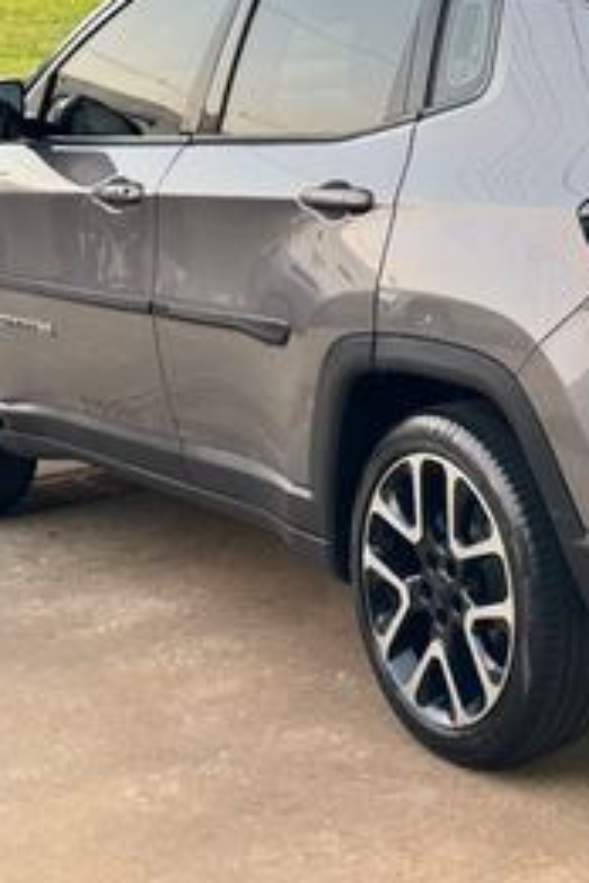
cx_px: 596
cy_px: 318
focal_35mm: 90
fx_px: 2209
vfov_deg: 22.6
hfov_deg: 14.9
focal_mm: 6.76
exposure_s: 1/40
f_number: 1.78
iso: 320
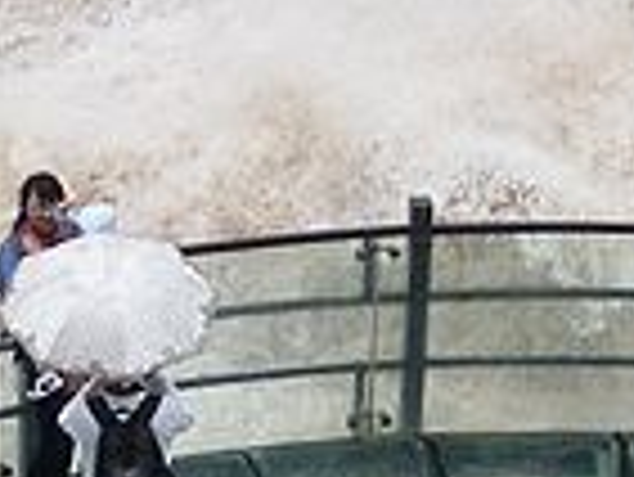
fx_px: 4803
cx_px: 490
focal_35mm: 262
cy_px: 351
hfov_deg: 7.5
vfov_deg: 5.7
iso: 64
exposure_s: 1/152
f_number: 3.5
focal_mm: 6.3
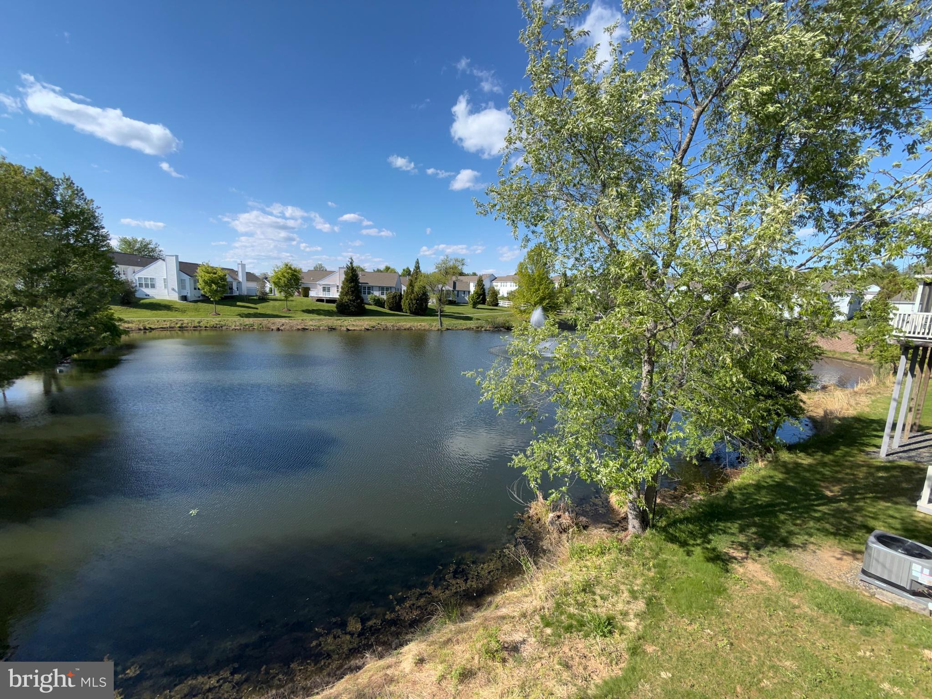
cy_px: 350
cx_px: 466
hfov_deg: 102.1
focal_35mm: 14
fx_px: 377
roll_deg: -2.3
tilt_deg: -8.7
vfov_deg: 85.7
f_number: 2.2
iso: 16
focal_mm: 2.22
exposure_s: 1/527
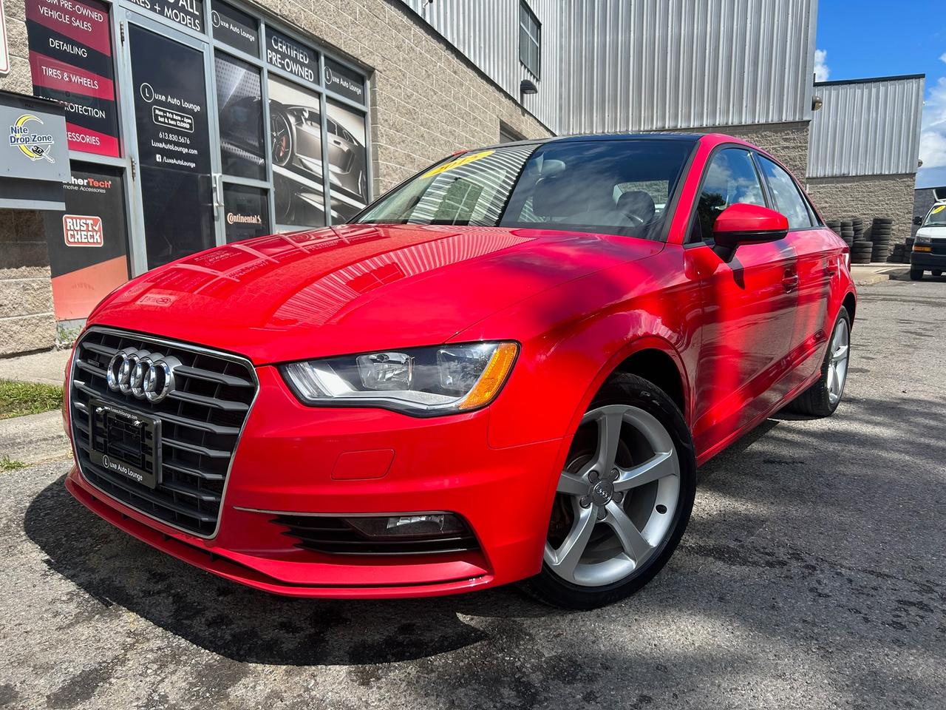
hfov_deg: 67.3
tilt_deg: -8.3
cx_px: 473
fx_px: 711
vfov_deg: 53.1
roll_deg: +0.9
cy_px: 355
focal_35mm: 26
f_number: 1.5
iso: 50
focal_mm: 5.7
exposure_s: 1/3257
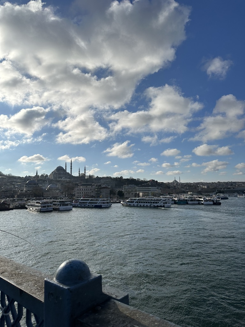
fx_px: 226
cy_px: 164
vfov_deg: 71.6
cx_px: 122
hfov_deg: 56.8
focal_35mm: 24
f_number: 1.78
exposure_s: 1/12048
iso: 80
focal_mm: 6.86
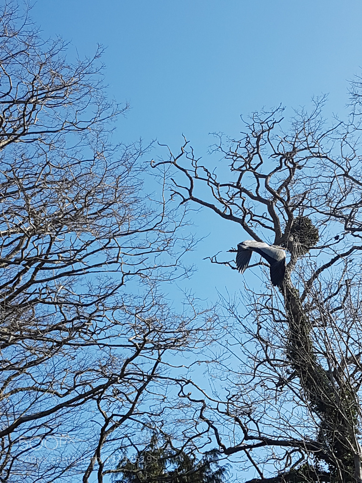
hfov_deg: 53.1
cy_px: 242
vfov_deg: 67.3
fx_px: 363
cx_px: 181
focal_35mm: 26
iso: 40
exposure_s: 1/1656
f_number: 1.7
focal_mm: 4.2
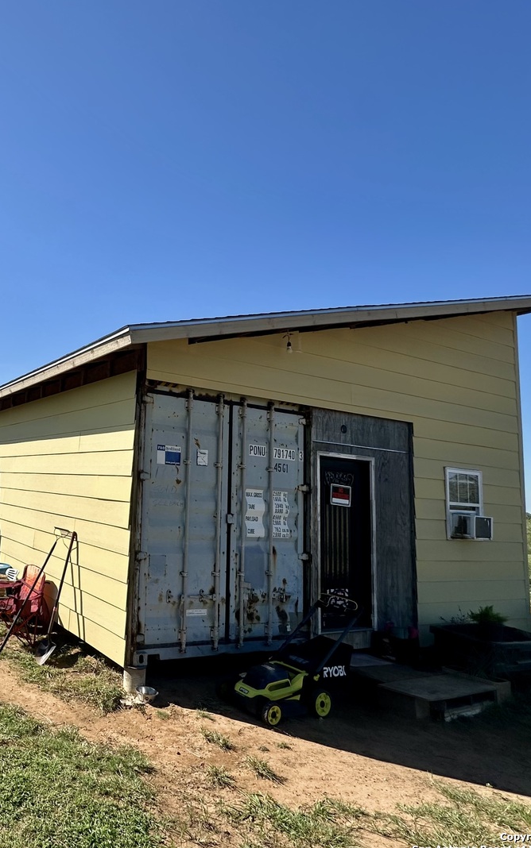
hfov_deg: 49.8
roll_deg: -0.9
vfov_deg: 85.0
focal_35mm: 20
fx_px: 463
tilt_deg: +6.4
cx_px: 12
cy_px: 427
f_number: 2.2
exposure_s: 1/3300
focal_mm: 2.22
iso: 50
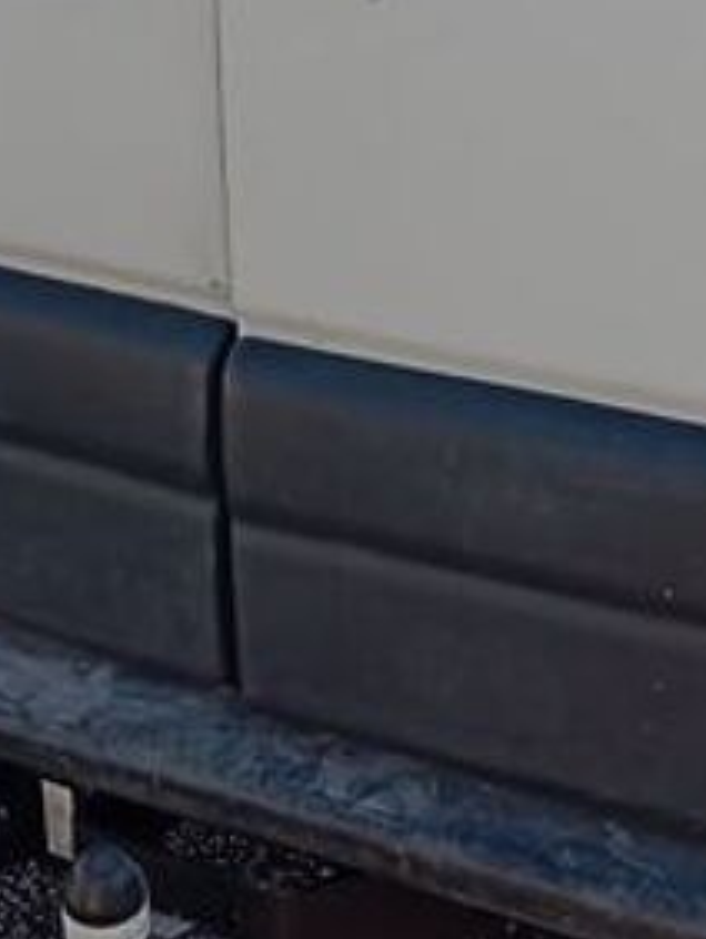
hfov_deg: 11.2
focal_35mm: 132
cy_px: -176
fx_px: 3584
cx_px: 183
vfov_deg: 14.5
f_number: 1.8
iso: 54
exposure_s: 1/385
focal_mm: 4.22
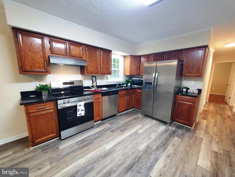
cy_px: 88
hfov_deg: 106.2
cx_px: 118
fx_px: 88
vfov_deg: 89.9
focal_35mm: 13
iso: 400
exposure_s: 1/60
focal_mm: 1.8
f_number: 2.2
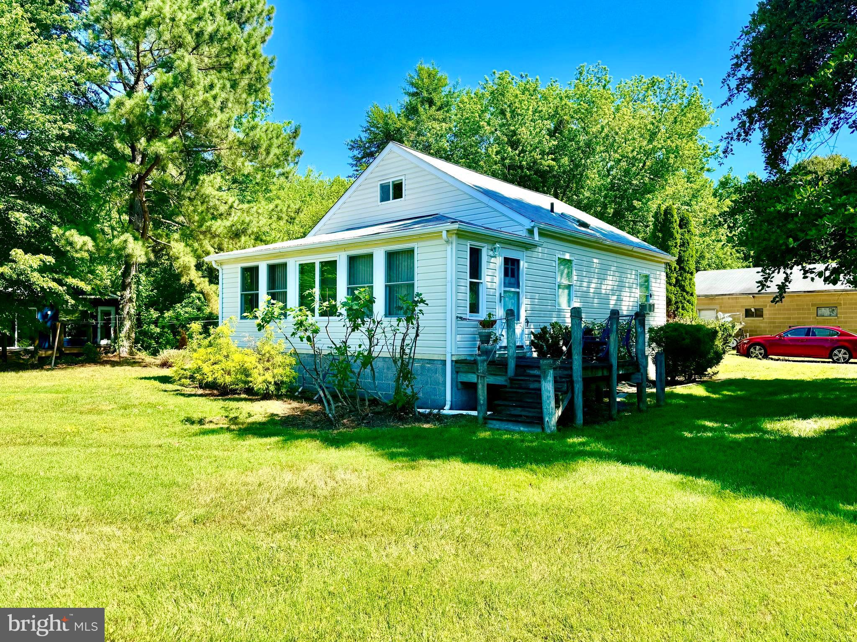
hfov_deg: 71.6
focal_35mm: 24
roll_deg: -0.9
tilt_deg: +0.4
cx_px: 428
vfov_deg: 56.8
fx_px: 594
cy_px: 321
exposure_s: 1/1869
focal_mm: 6.76
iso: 80
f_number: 1.78
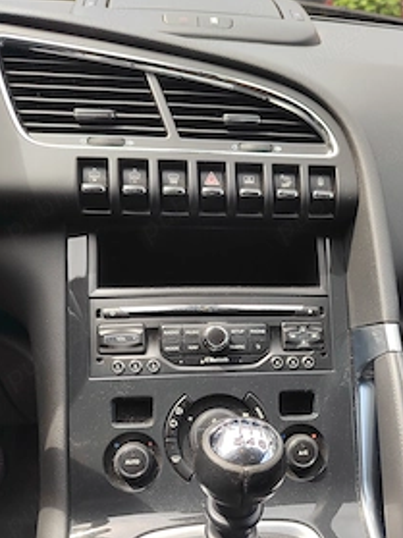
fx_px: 513
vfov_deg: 53.9
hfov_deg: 42.3
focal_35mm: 33
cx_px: 270
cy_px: 372
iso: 100
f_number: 1.9
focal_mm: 5.52
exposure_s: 1/221
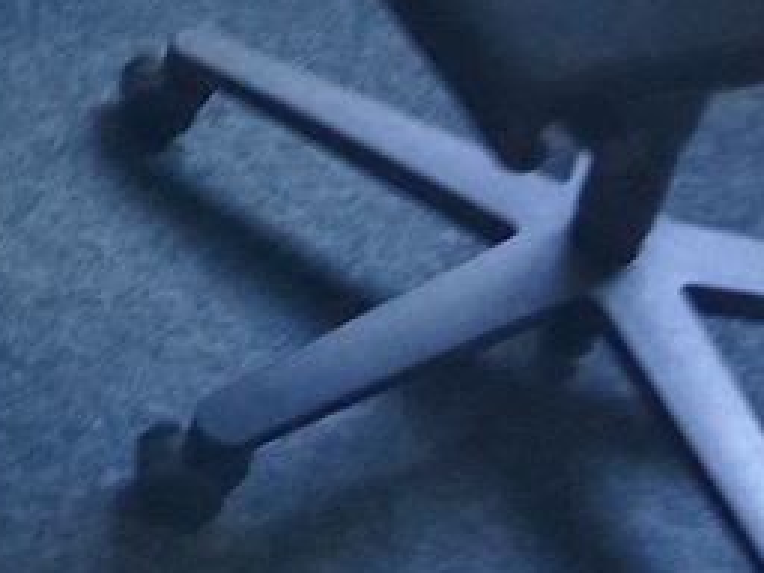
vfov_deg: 13.3
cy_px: -158
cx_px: -376
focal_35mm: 108
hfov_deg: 16.6
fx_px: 2384
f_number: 2.2
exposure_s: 1/25
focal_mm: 3.65
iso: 545
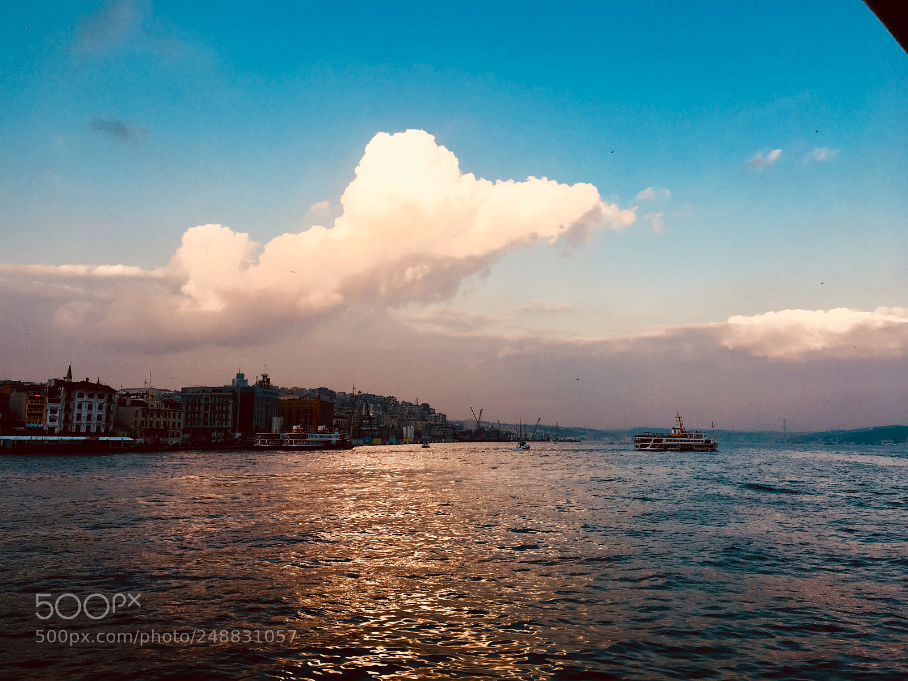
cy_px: 340
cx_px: 454
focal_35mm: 29
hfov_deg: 61.7
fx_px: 761
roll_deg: -1.7
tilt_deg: +7.1
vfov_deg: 48.2
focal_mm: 4.15
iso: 25
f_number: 2.2
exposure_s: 1/371
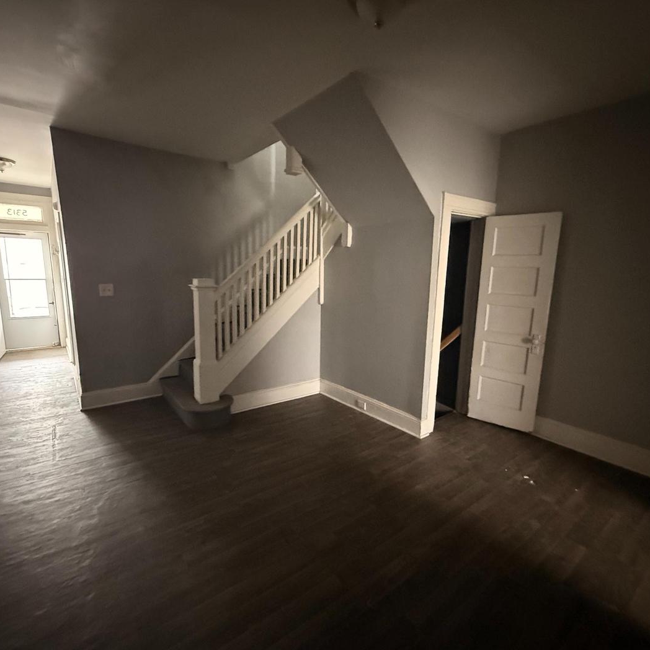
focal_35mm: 17
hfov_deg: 84.0
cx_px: 321
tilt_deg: -9.1
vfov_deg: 84.0
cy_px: 330
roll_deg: -0.6
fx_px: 361
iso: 1600
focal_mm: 2.22
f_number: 2.2
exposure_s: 1/31
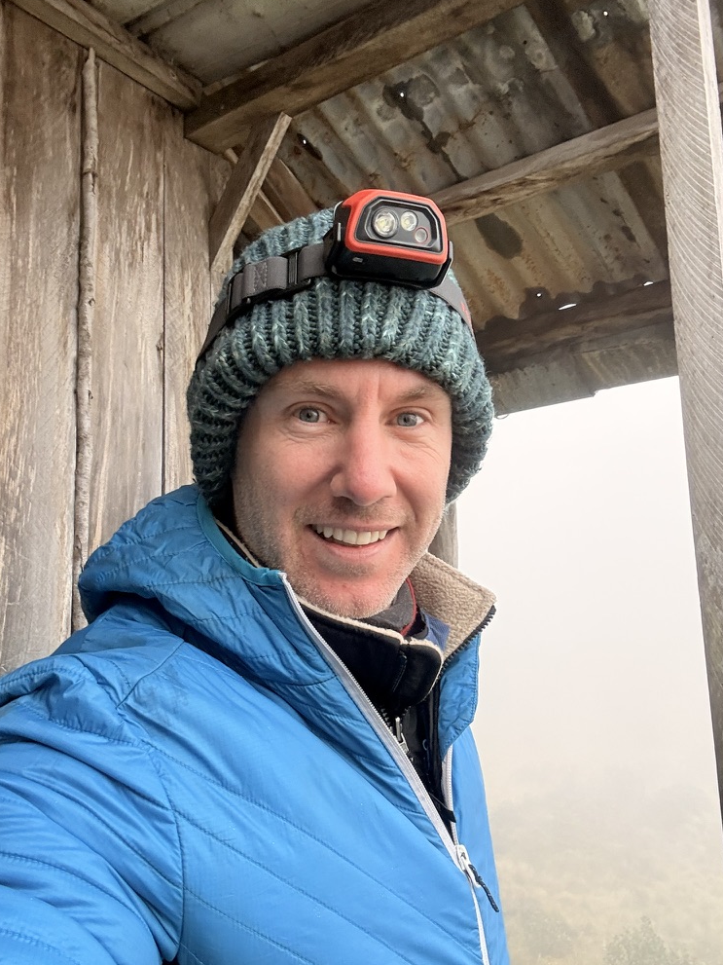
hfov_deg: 45.4
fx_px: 863
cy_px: 490
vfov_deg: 58.4
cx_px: 353
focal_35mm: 31
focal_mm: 2.69
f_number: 1.9
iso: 80
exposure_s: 1/60
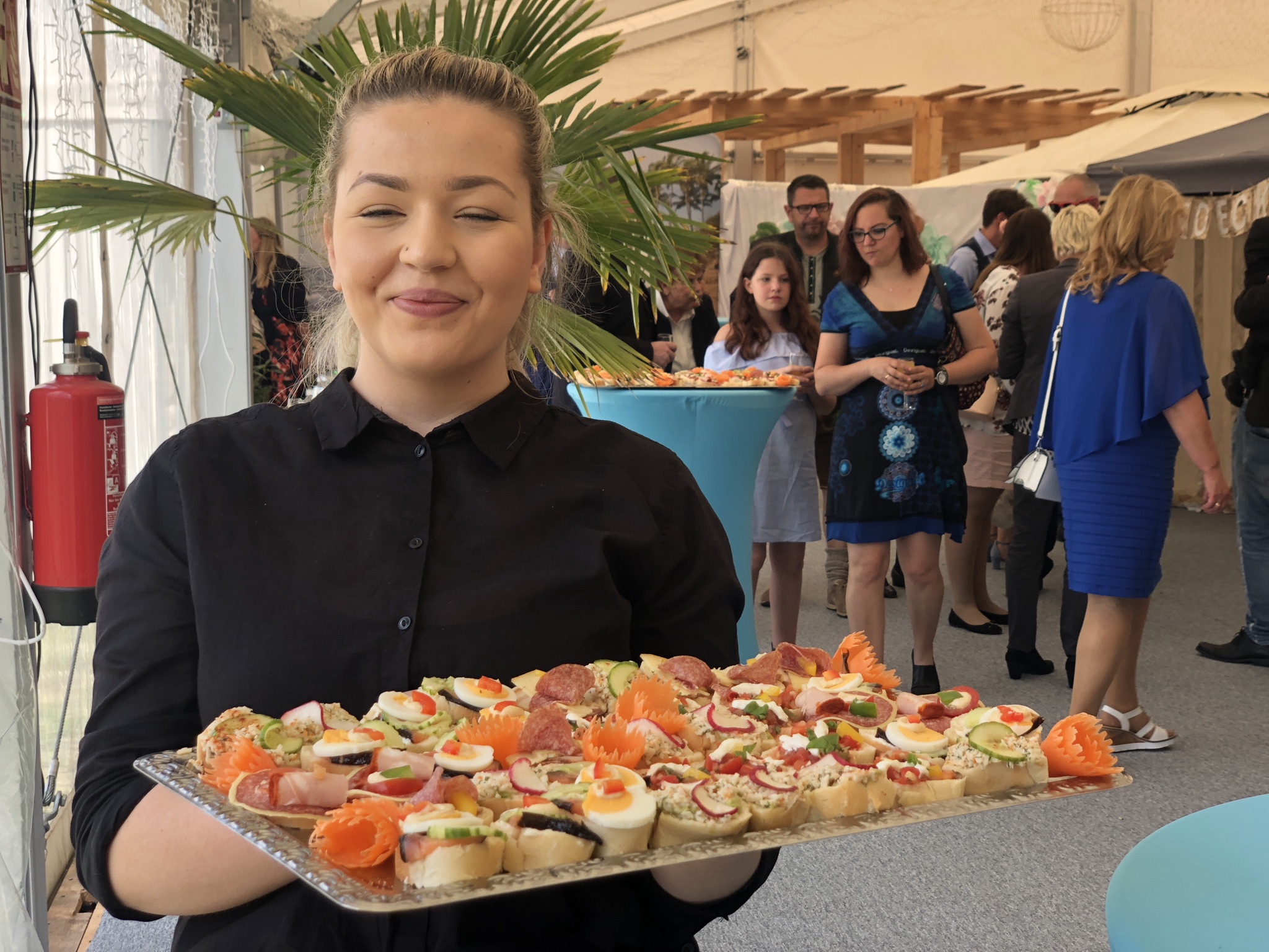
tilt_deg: -6.0
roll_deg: +0.1
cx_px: 634
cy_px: 476
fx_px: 1906
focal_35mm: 52
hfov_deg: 36.8
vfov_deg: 28.0
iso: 16
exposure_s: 1/200
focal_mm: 6
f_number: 2.4
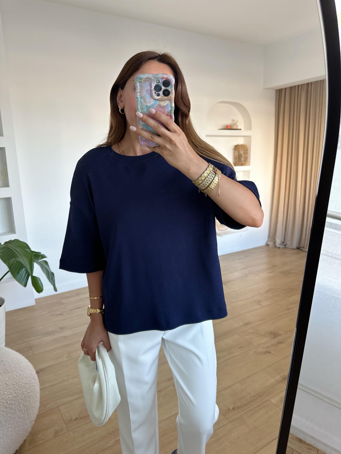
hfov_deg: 56.8
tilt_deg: -30.6
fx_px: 315
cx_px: 170
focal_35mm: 24
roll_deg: +1.7
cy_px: 227
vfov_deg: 71.6
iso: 200
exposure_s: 1/100
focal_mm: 6.86
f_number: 1.78
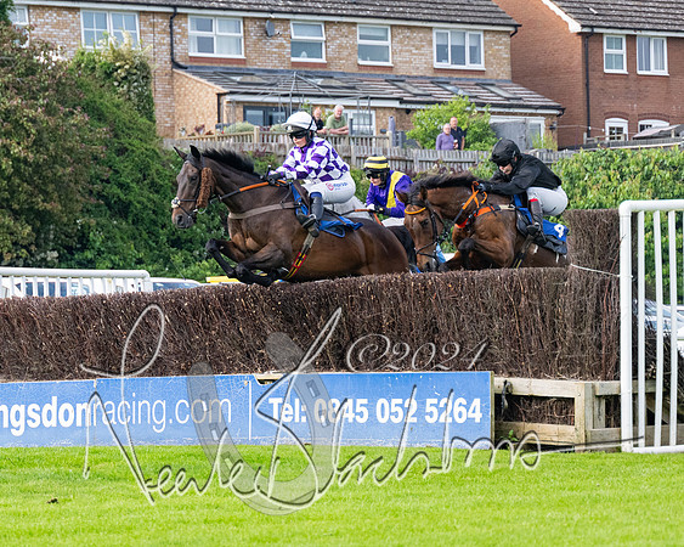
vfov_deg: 8.4
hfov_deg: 10.4
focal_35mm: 185
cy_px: 231
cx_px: 275
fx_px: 3741
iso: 640
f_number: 4
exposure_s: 1/2500
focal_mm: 98
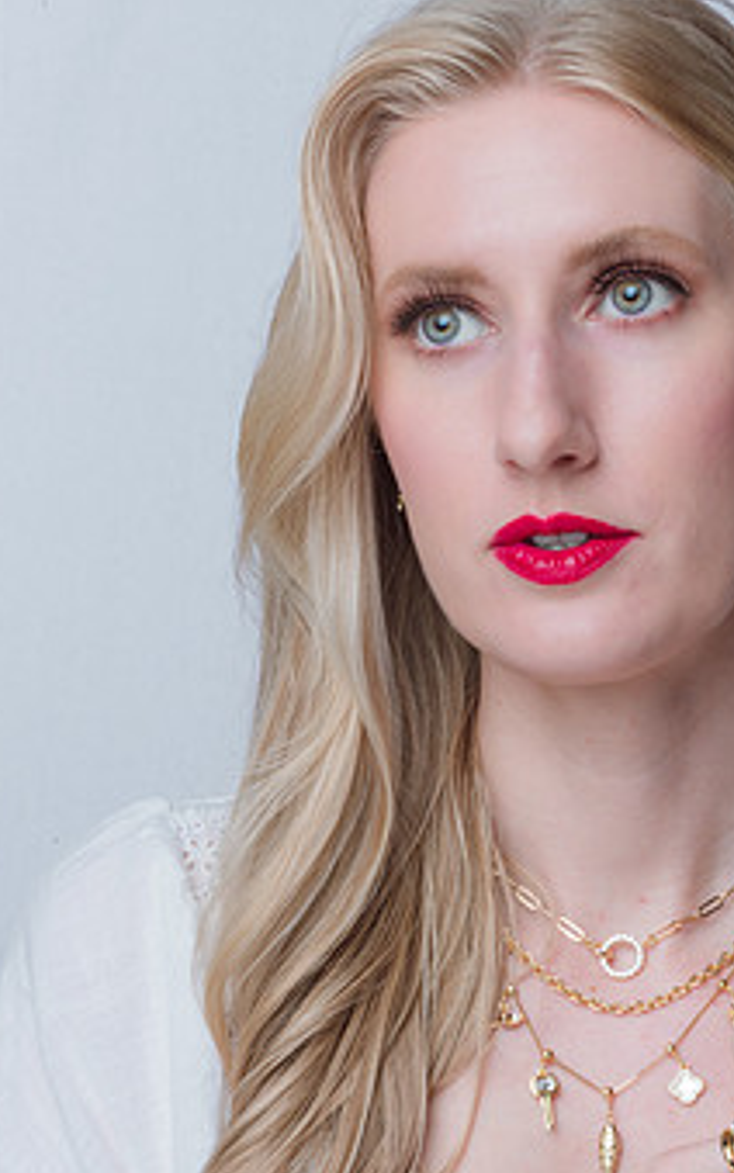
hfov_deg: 9.2
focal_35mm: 142
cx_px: 440
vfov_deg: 14.7
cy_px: 685
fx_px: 4543
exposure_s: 1/160
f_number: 32
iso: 320
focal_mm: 105
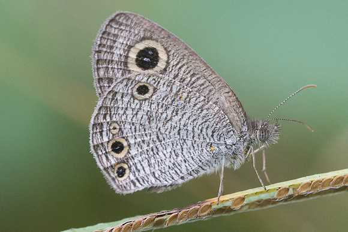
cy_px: 131
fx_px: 6292
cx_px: 266
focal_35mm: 651
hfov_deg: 3.2
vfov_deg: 2.1
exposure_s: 1/250
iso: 800
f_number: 7.1
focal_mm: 150
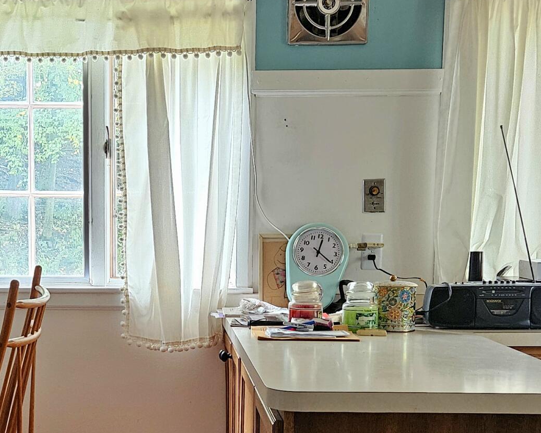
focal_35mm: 65
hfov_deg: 28.8
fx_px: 1041
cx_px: 156
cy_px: 305
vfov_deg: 23.3
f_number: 1.8
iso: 500
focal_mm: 5.4
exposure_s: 1/40
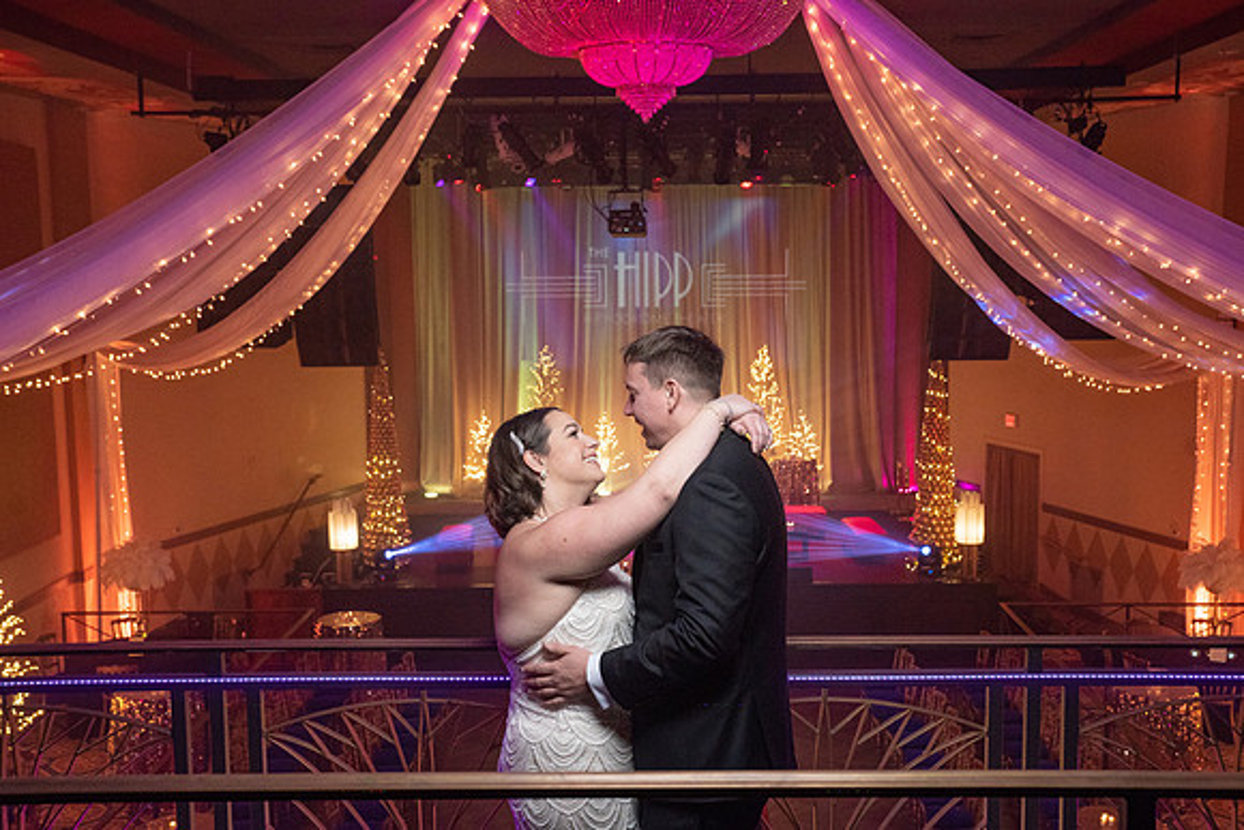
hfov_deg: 47.7
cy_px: 443
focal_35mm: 41
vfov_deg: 32.9
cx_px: 627
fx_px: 1406
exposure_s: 1/100
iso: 4000
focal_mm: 38
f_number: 5.6
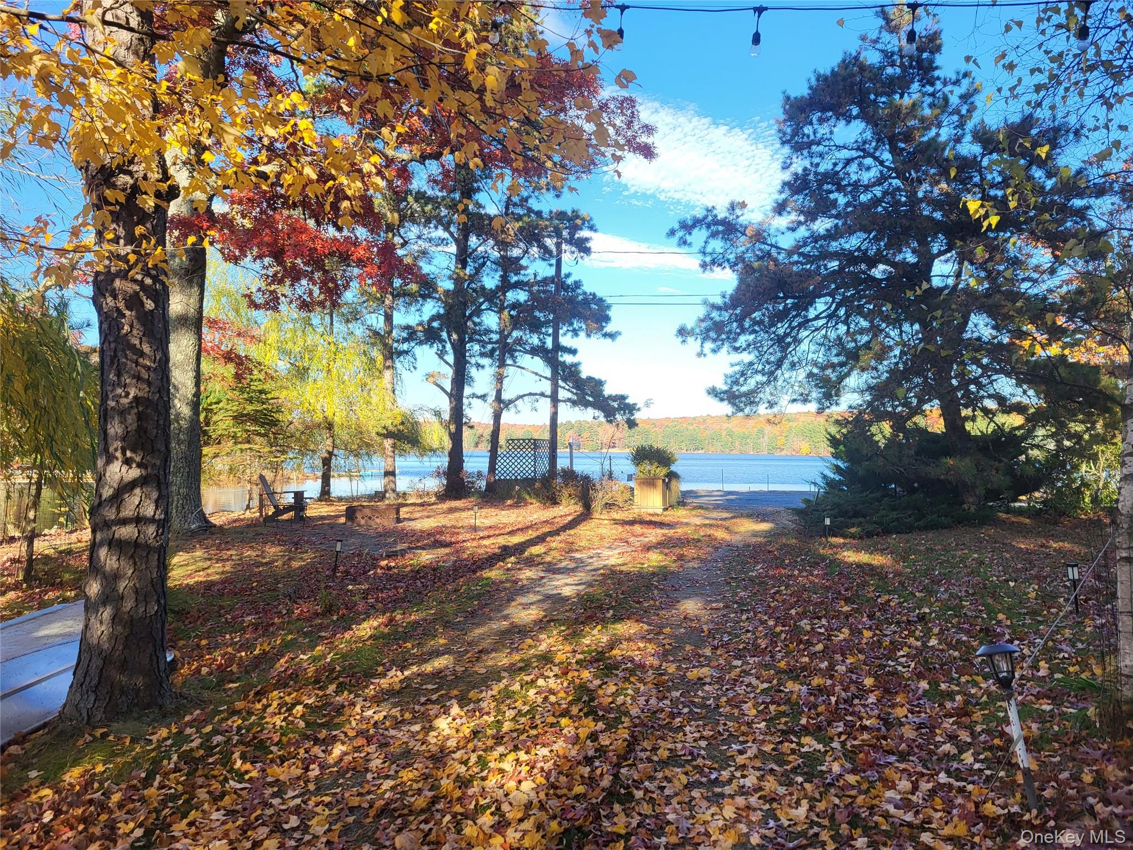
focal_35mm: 26
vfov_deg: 53.1
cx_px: 566
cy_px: 425
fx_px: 851
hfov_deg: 67.3
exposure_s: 1/796
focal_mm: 5.4
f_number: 1.8
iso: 40
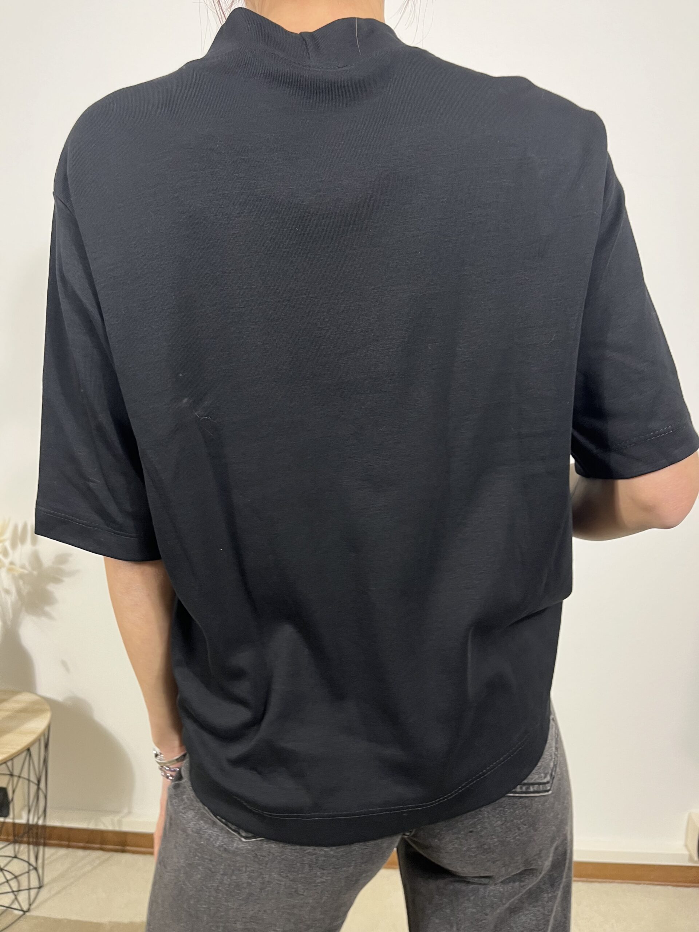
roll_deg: +2.0
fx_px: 700
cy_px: 466
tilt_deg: -8.2
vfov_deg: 67.3
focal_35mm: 26
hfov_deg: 53.1
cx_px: 350
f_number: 1.6
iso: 100
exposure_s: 1/50
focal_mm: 5.1
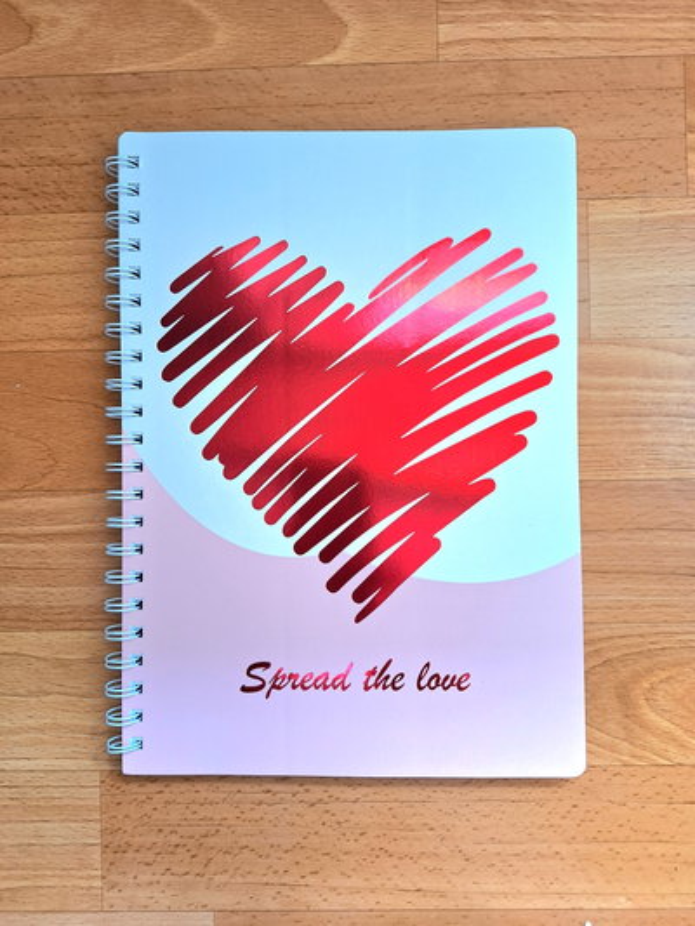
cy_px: 463
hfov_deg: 58.9
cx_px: 348
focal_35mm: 23
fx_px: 615
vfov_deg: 73.9
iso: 80
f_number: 1.8
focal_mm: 5.54
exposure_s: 1/40
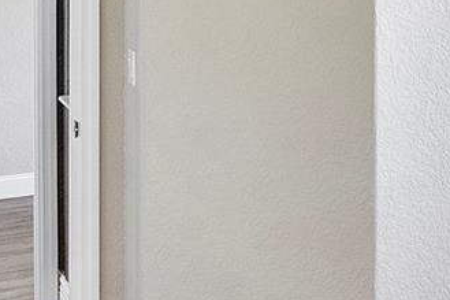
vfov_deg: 18.0
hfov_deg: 21.4
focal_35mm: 73
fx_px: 912
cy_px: -30
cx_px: 739
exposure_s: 1/4
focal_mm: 10
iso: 160
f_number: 11
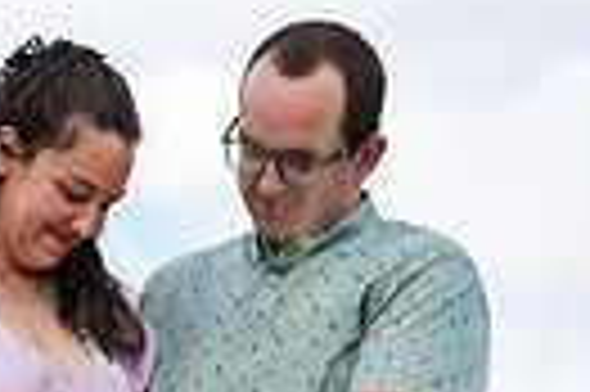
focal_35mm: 396
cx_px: 9
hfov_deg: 5.2
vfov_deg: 3.4
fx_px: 6482
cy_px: 694
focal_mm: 85
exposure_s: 1/1250
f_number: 2.5
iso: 125
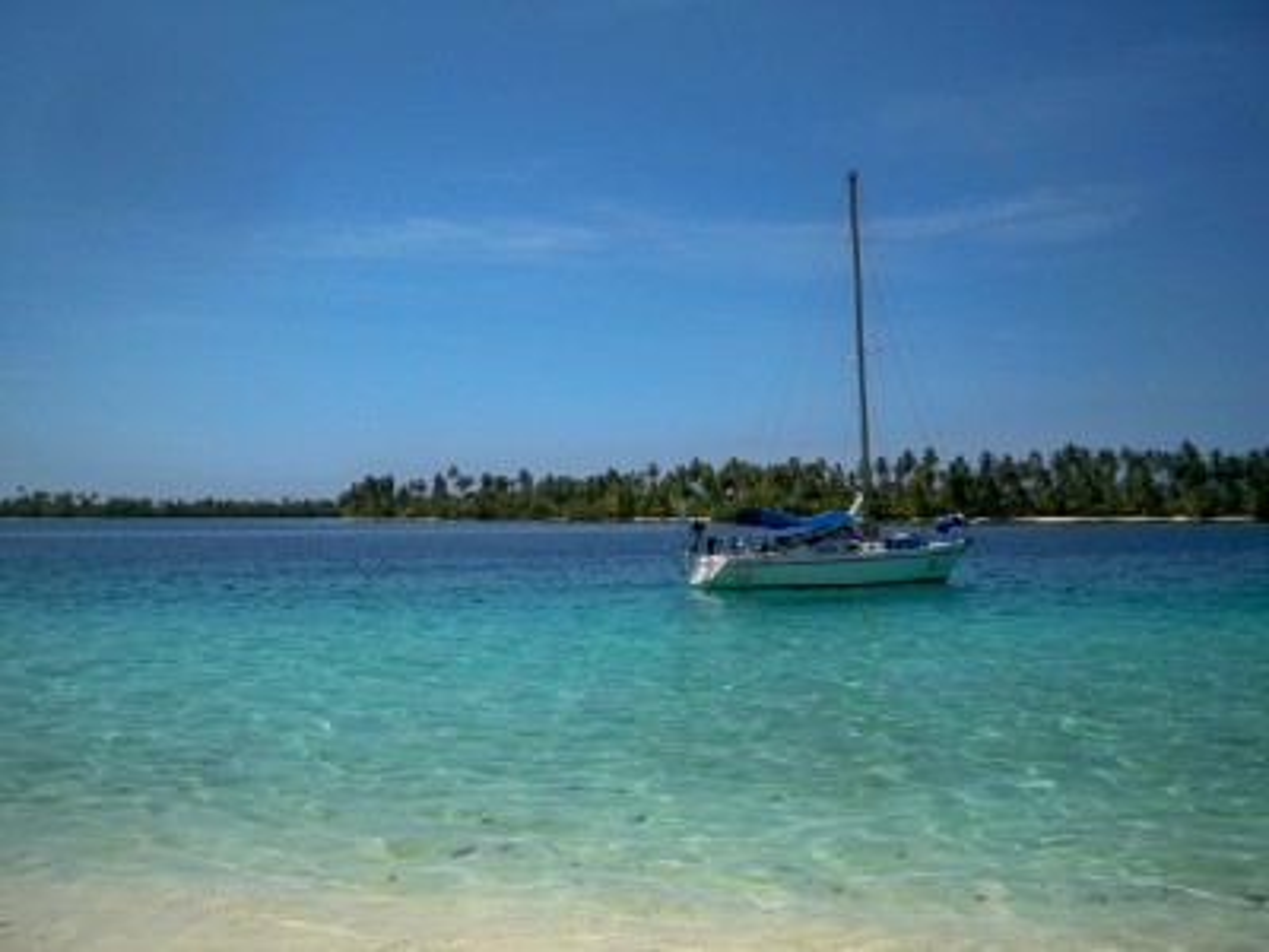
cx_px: 634
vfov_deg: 40.7
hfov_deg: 52.6
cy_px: 476
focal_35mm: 35
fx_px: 1283
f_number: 4.7
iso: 64
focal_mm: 6.3
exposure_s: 1/1250
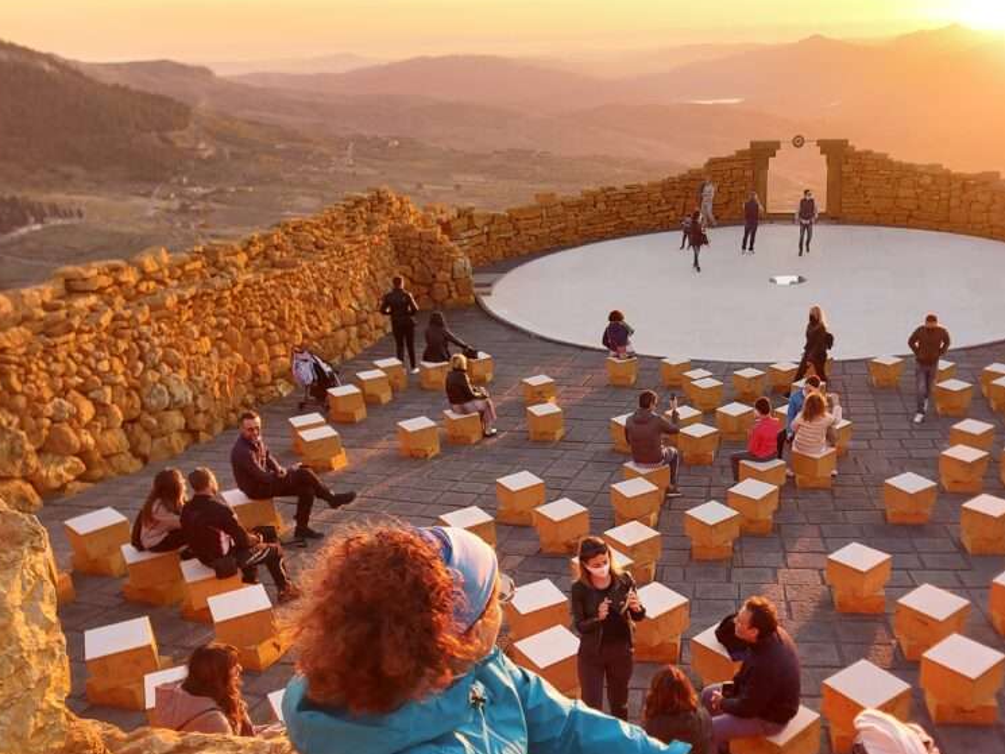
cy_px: 504
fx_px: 958
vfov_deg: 42.4
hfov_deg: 54.5
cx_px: 648
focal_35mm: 33
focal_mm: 5.23
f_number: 1.8
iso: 50
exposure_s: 1/50
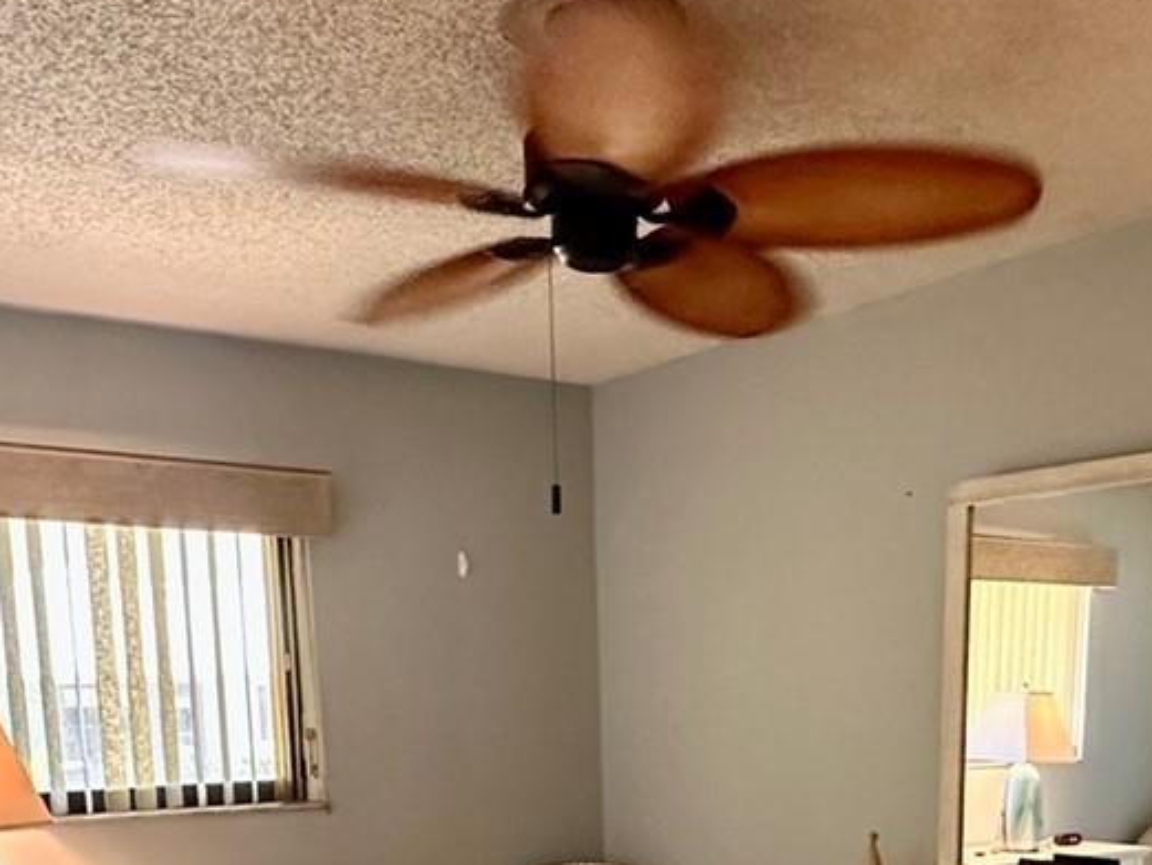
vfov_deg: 30.3
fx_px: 1431
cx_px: 668
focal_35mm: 43
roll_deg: +0.1
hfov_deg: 43.7
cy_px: 940
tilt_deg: -9.2
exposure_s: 1/60
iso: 400
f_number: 2.2
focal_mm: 2.22
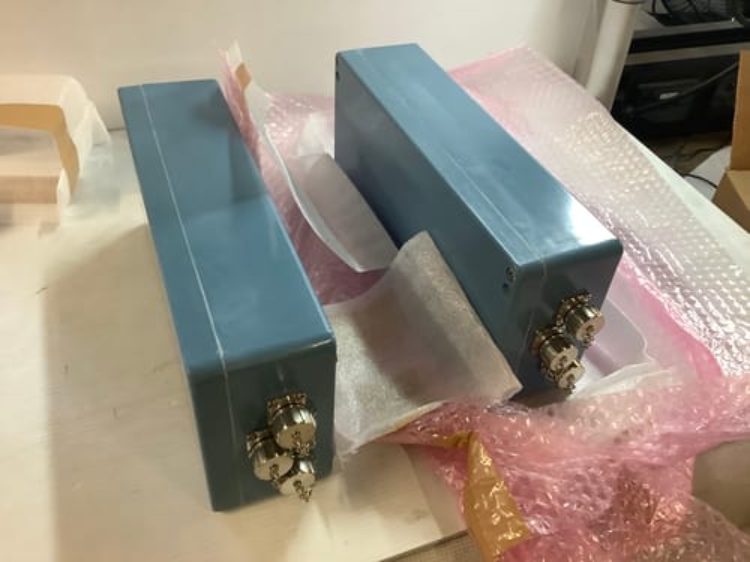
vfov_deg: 45.4
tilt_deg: -40.7
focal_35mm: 31
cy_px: 281
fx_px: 672
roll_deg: +0.5
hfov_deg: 58.4
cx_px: 375
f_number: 2.4
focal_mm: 3.3
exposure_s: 1/50
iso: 200
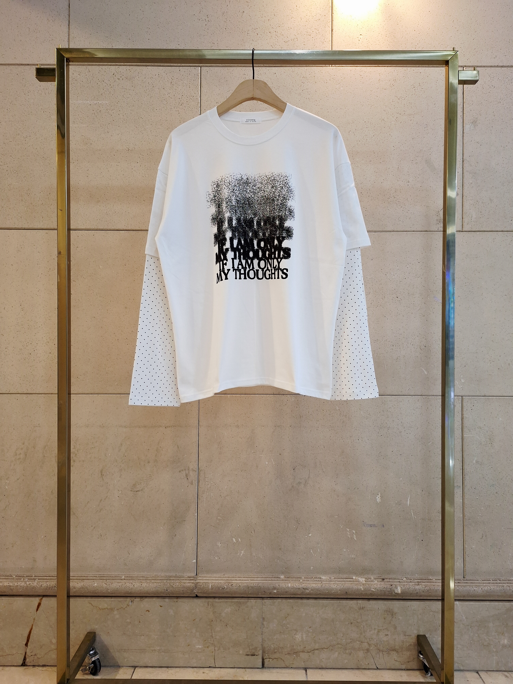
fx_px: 494
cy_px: 342
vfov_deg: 69.4
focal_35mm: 25
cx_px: 256
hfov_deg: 54.9
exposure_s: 1/120
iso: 160
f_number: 1.8
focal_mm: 5.23
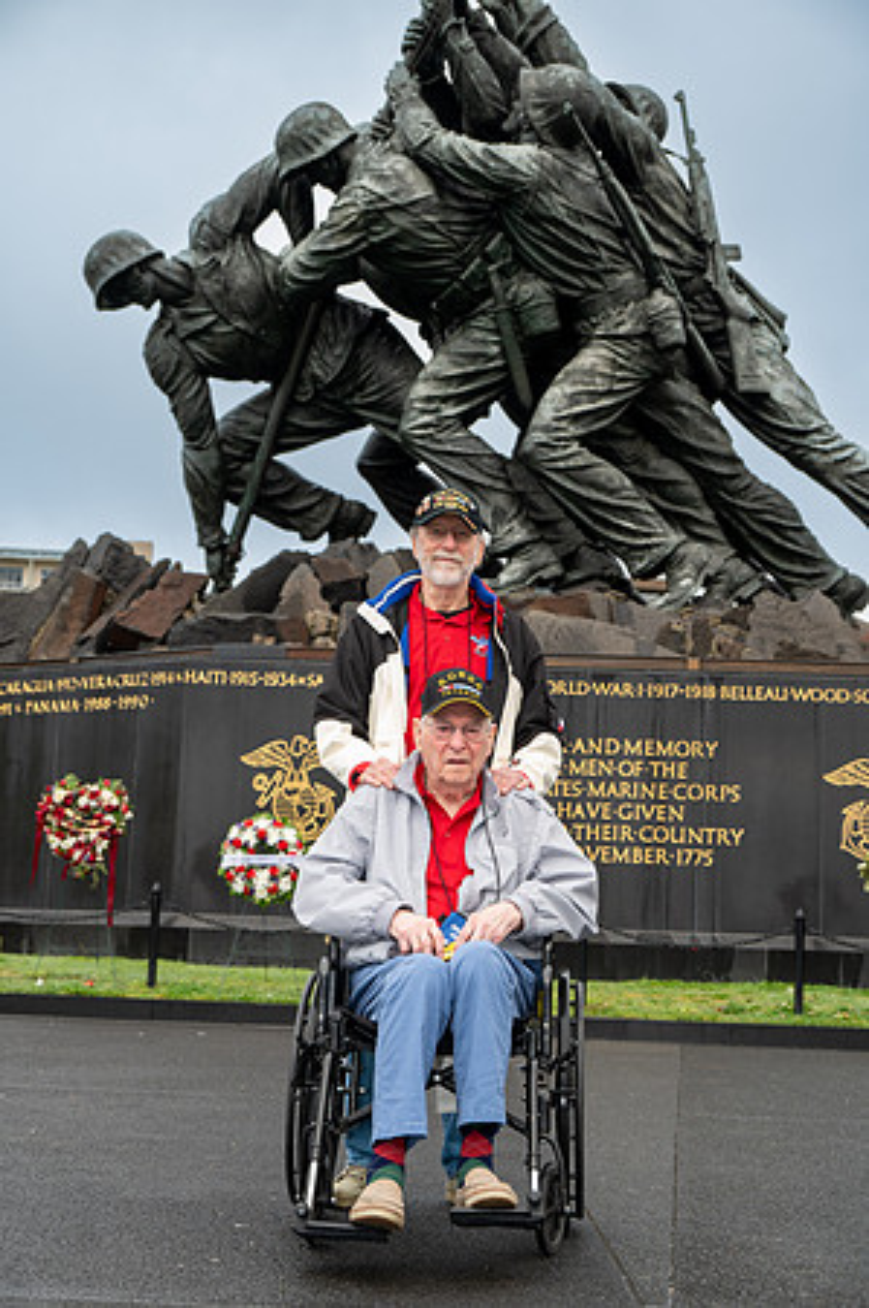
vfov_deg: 36.9
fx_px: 1960
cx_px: 434
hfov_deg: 25.0
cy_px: 654
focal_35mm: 54
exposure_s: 1/100
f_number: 6.3
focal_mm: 54
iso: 250
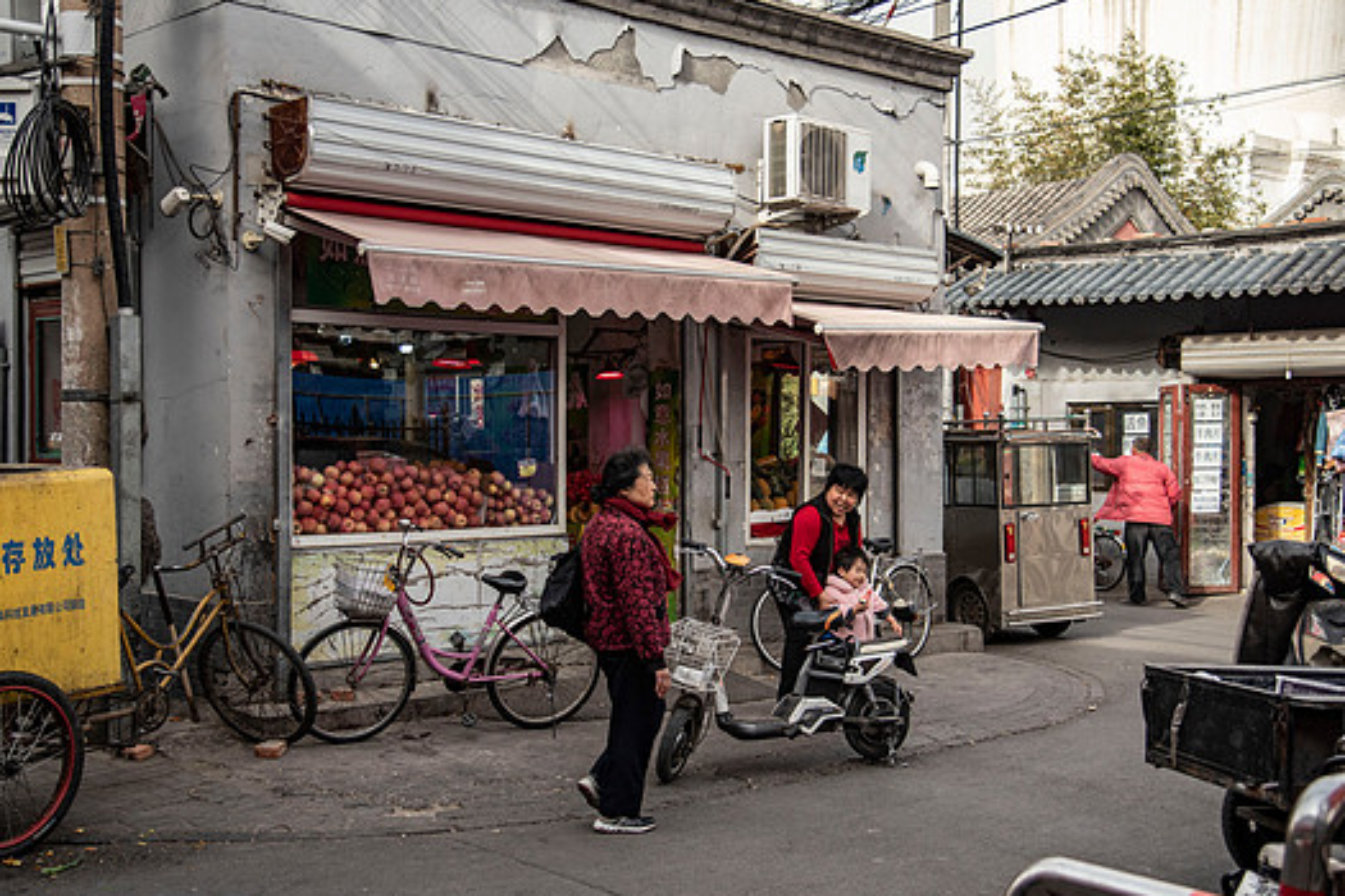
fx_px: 1569
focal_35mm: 42
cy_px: 465
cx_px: 656
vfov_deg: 31.9
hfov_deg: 46.4
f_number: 4
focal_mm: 38
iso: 500
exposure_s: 1/1600
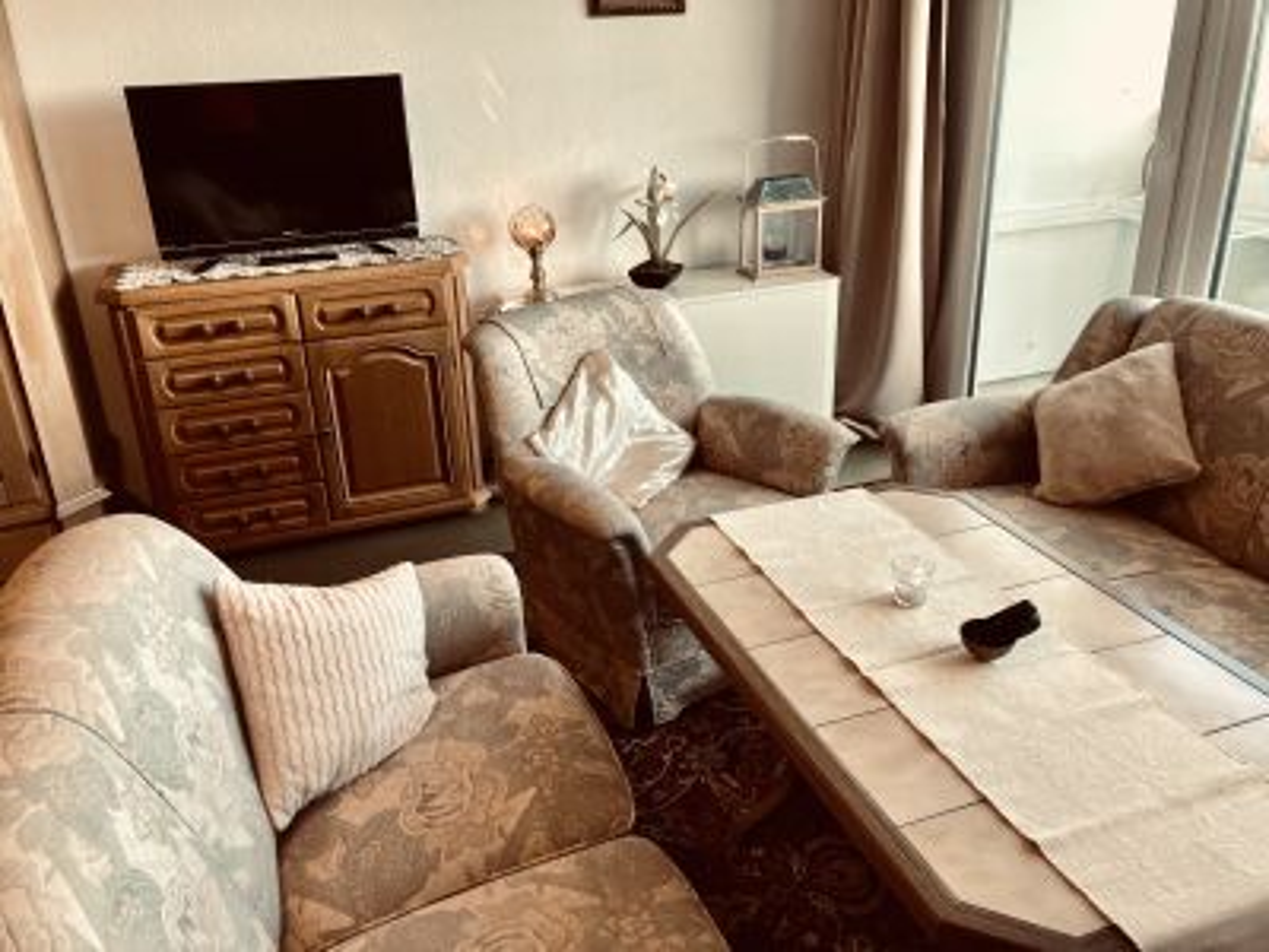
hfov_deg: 63.4
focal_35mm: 28
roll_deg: +2.1
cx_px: 634
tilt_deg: -22.5
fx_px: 1026
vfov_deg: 49.7
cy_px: 476
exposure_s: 1/100
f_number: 1.8
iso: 64
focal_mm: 3.99
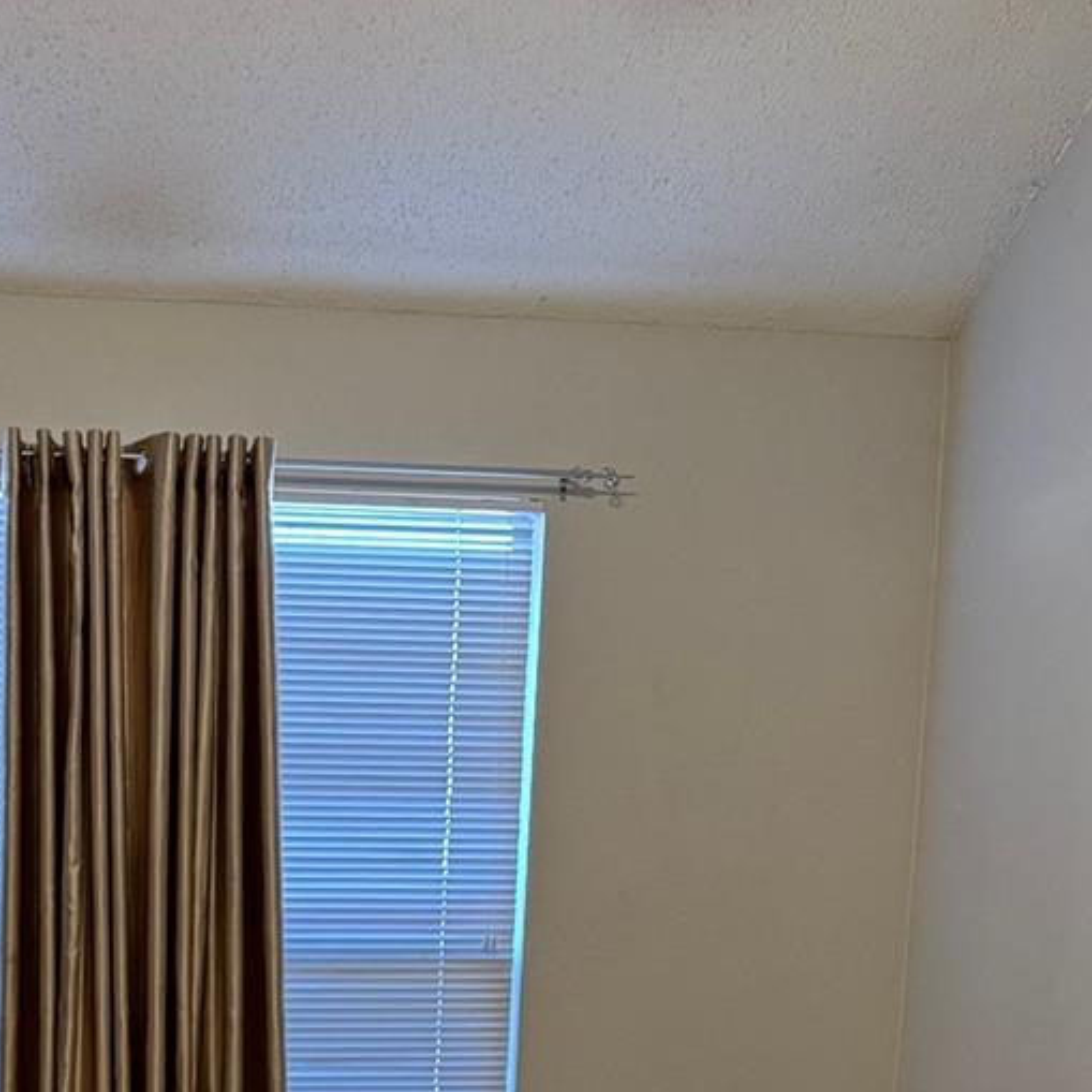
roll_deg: -0.7
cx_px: 103
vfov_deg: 22.6
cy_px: 1577
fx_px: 2284
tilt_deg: -11.4
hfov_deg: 26.0
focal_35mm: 64
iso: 320
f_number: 1.78
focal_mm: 6.76
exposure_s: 1/60
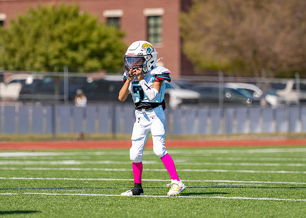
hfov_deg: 7.6
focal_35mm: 266
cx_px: 145
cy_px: 112
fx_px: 2311
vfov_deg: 5.4
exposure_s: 1/2500
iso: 100
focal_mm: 157
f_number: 2.8
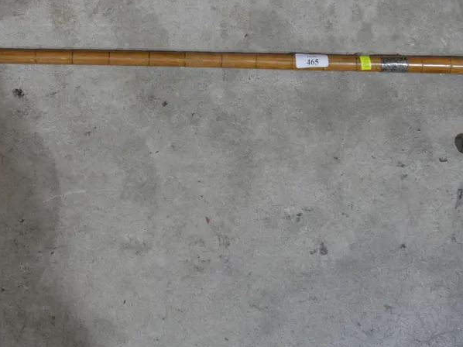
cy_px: 108
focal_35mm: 72
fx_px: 963
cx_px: 154
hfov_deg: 26.9
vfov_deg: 20.3
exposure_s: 1/60
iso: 250
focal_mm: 21
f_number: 4.6
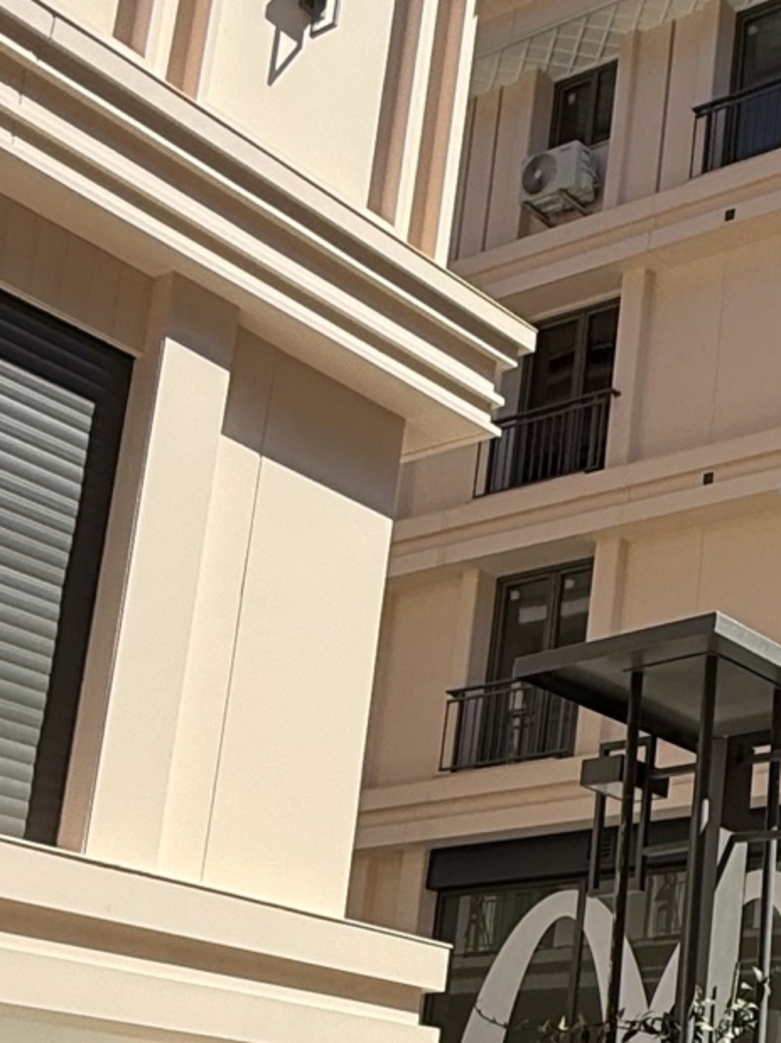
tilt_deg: +12.2
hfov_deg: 21.1
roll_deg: -2.3
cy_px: 977
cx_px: 1194
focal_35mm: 58
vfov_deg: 31.4
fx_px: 1746
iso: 50
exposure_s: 1/1848
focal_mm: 2.22
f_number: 2.2
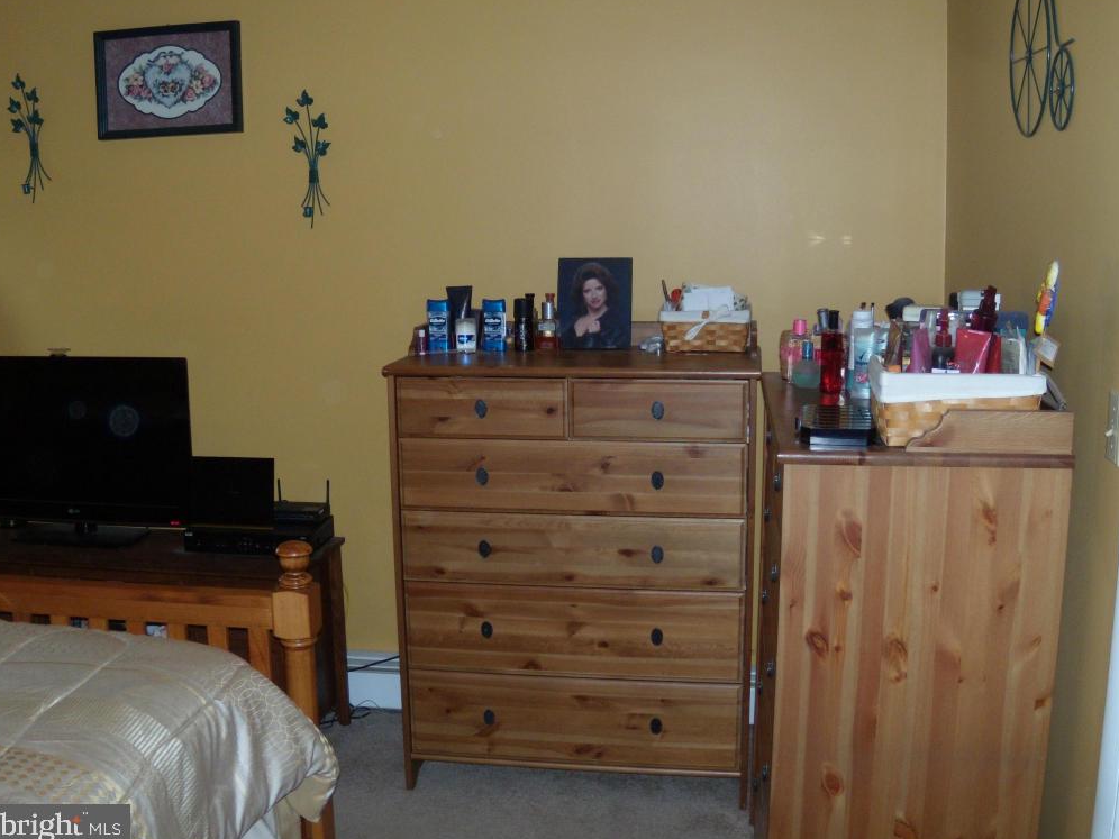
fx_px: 1196
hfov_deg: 50.1
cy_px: 419
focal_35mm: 37
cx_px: 565
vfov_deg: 38.7
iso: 200
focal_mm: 6.4
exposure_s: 1/30
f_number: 3.6
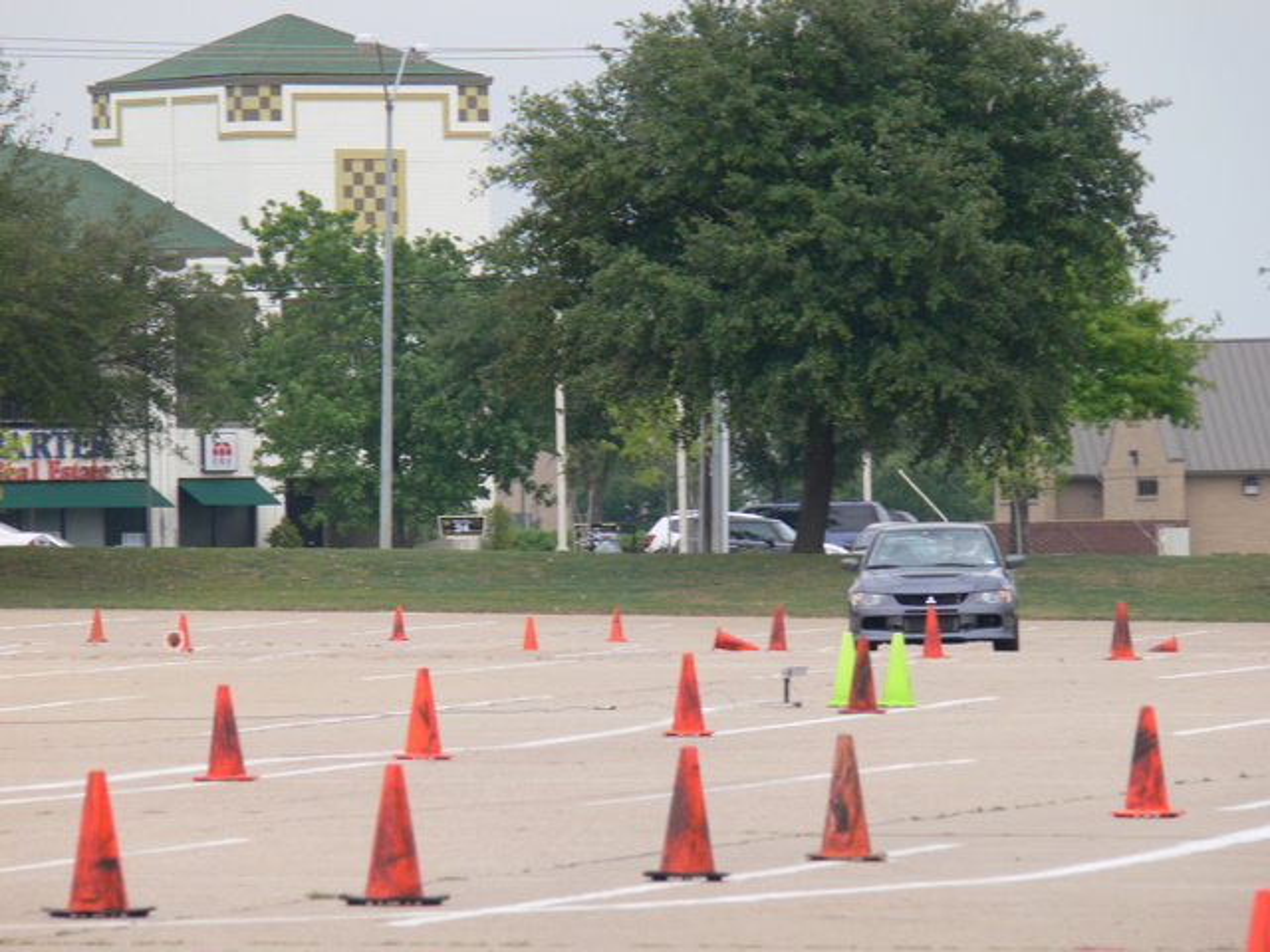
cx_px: 635
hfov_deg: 4.7
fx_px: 15409
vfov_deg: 3.5
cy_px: 476
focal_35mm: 420
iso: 80
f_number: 5.6
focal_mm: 88.8
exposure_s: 1/200
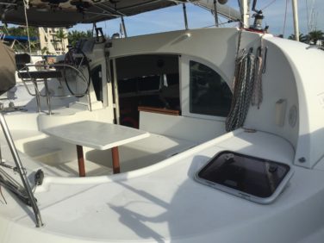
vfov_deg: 48.2
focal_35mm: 29
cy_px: 122
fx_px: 271
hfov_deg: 61.7
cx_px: 162
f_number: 2.2
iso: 32
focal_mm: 4.15
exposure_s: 1/2825
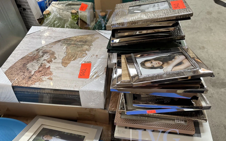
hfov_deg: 66.5
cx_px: 111
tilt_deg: -45.1
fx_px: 172
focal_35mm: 28
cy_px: 78
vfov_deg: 44.5
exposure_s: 1/115
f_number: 1.6
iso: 125
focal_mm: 5.96
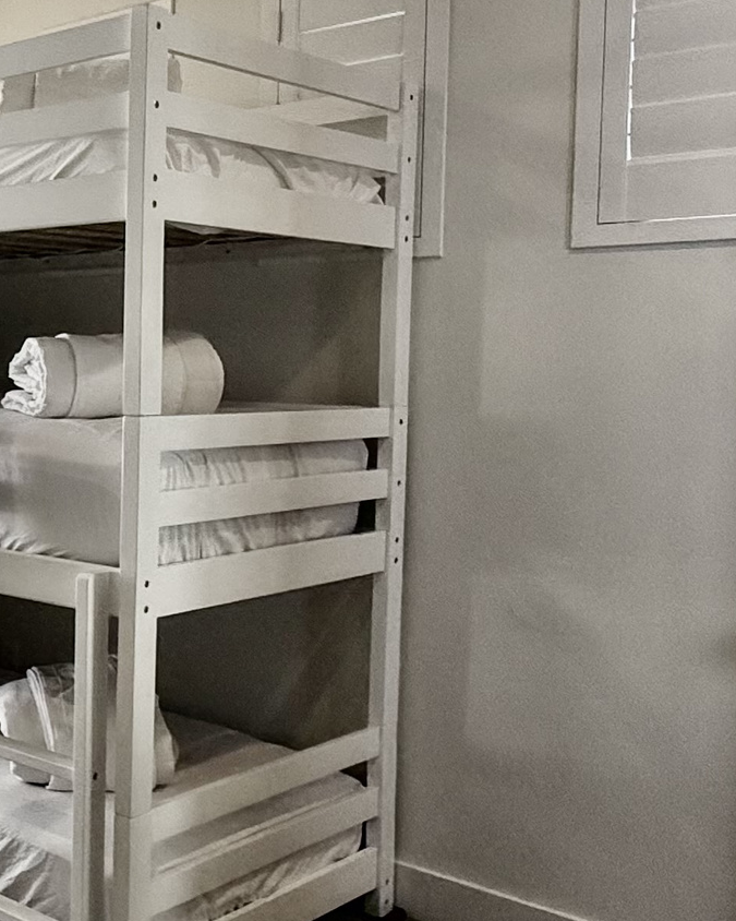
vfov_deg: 40.3
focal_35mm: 46
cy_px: 404
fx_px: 1253
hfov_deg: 27.3
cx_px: -228
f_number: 2.2
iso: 160
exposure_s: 1/120
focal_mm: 2.22
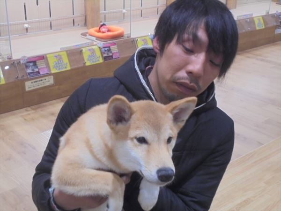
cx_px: 140
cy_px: 106
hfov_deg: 38.9
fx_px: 398
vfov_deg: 29.7
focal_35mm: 49
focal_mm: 8.9
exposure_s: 1/30
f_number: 4.8
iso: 320
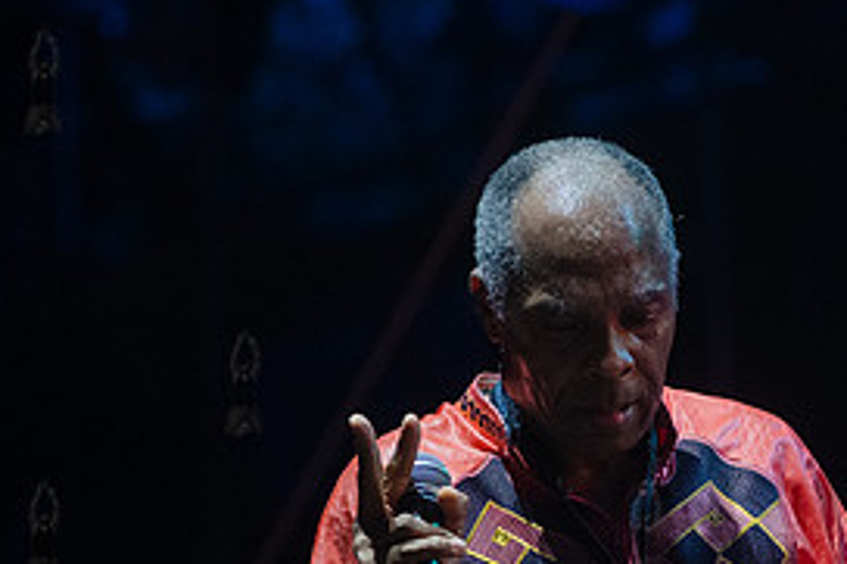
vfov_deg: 3.5
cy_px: 534
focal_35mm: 388
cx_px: 752
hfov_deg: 5.3
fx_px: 9123
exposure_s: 1/500
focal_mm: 155
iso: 4000
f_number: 4
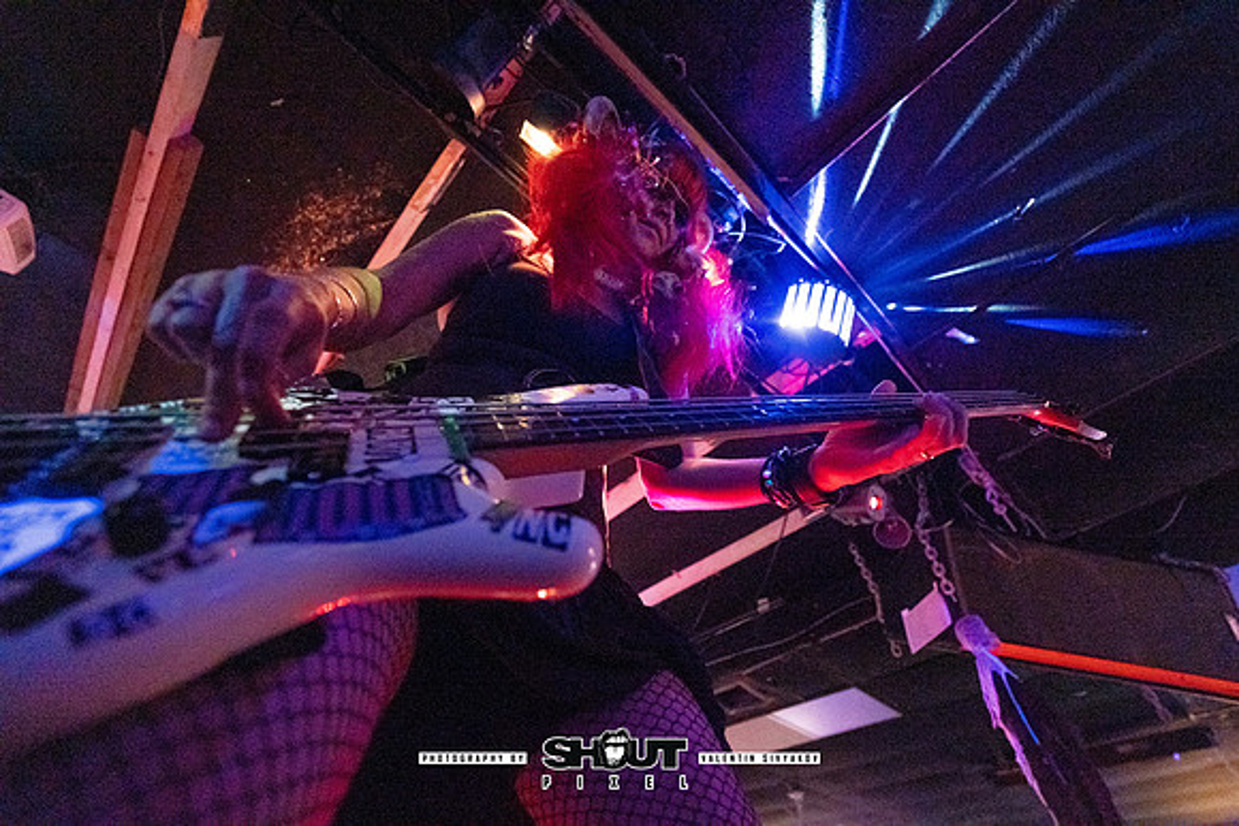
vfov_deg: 81.2
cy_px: 413
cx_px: 620
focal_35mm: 14
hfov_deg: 104.2
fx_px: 482
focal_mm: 14
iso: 3200
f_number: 2.8
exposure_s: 1/250
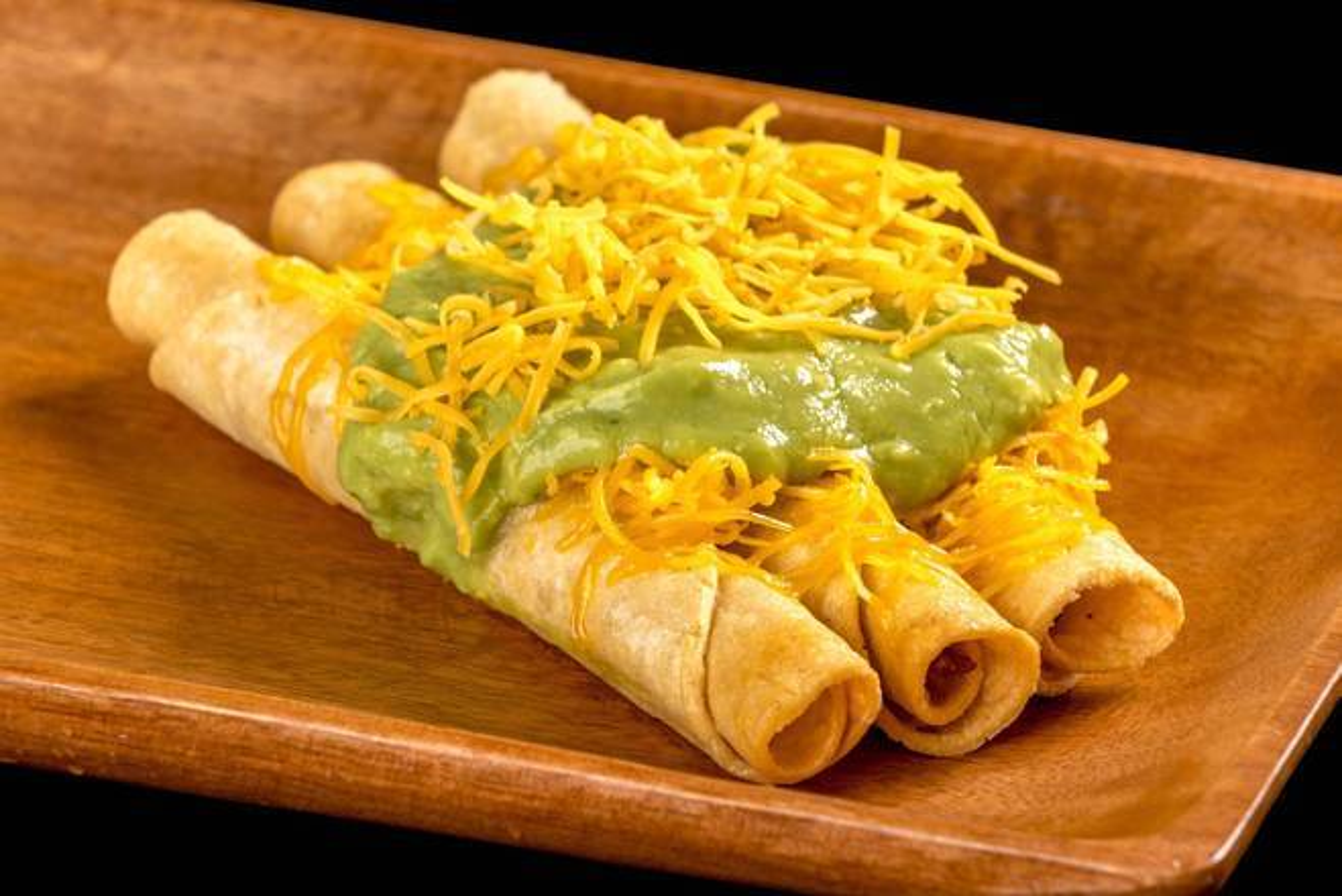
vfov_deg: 6.9
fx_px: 7458
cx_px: 671
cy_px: 448
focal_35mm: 200
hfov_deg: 10.3
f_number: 10
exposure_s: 1/160
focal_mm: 200
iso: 125
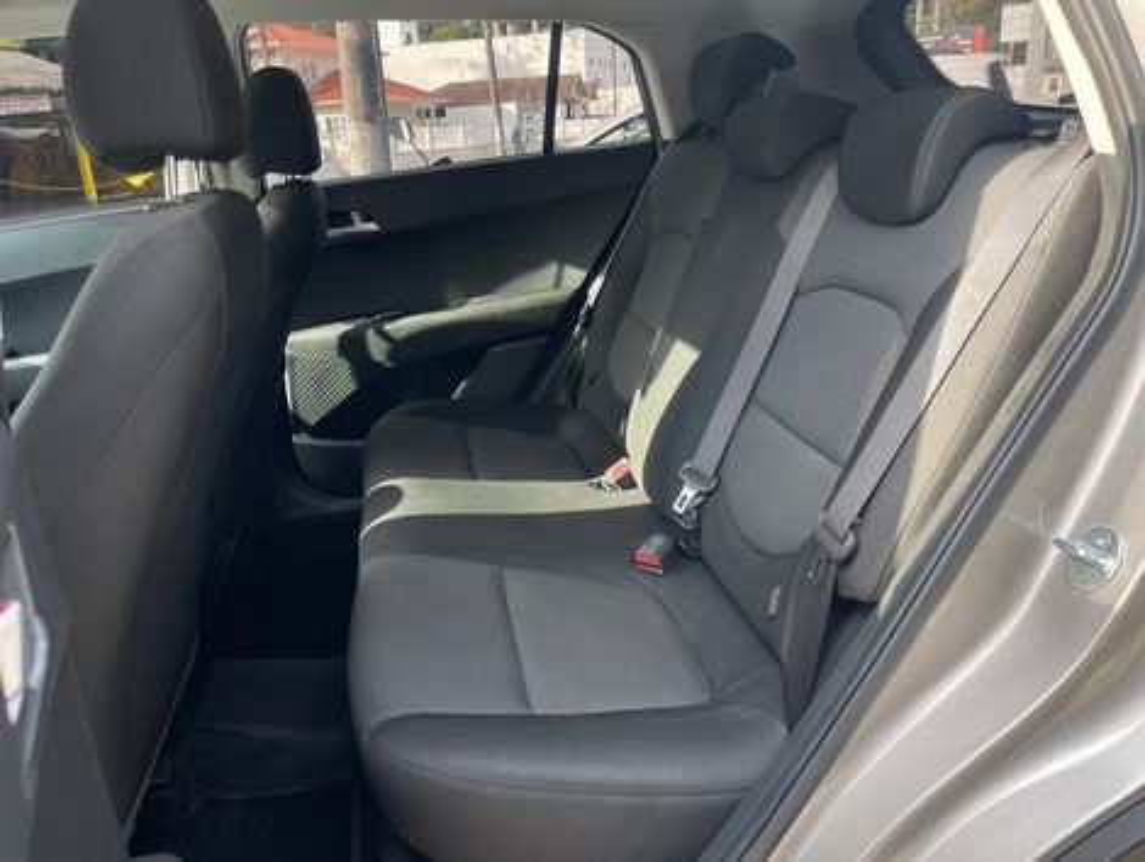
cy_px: 431
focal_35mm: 25
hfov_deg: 69.3
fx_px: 828
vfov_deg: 55.0
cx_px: 572
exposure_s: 1/172
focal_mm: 5.1
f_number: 1.6
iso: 32
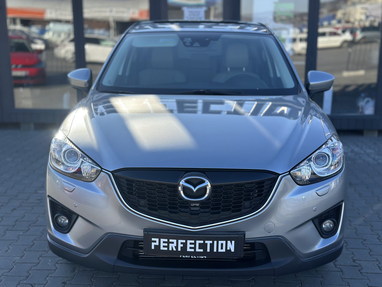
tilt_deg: -10.8
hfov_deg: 39.7
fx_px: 530
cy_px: 144
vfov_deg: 30.3
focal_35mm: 48
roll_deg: -0.1
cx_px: 191
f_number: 1.78
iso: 80
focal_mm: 6.86
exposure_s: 1/1639
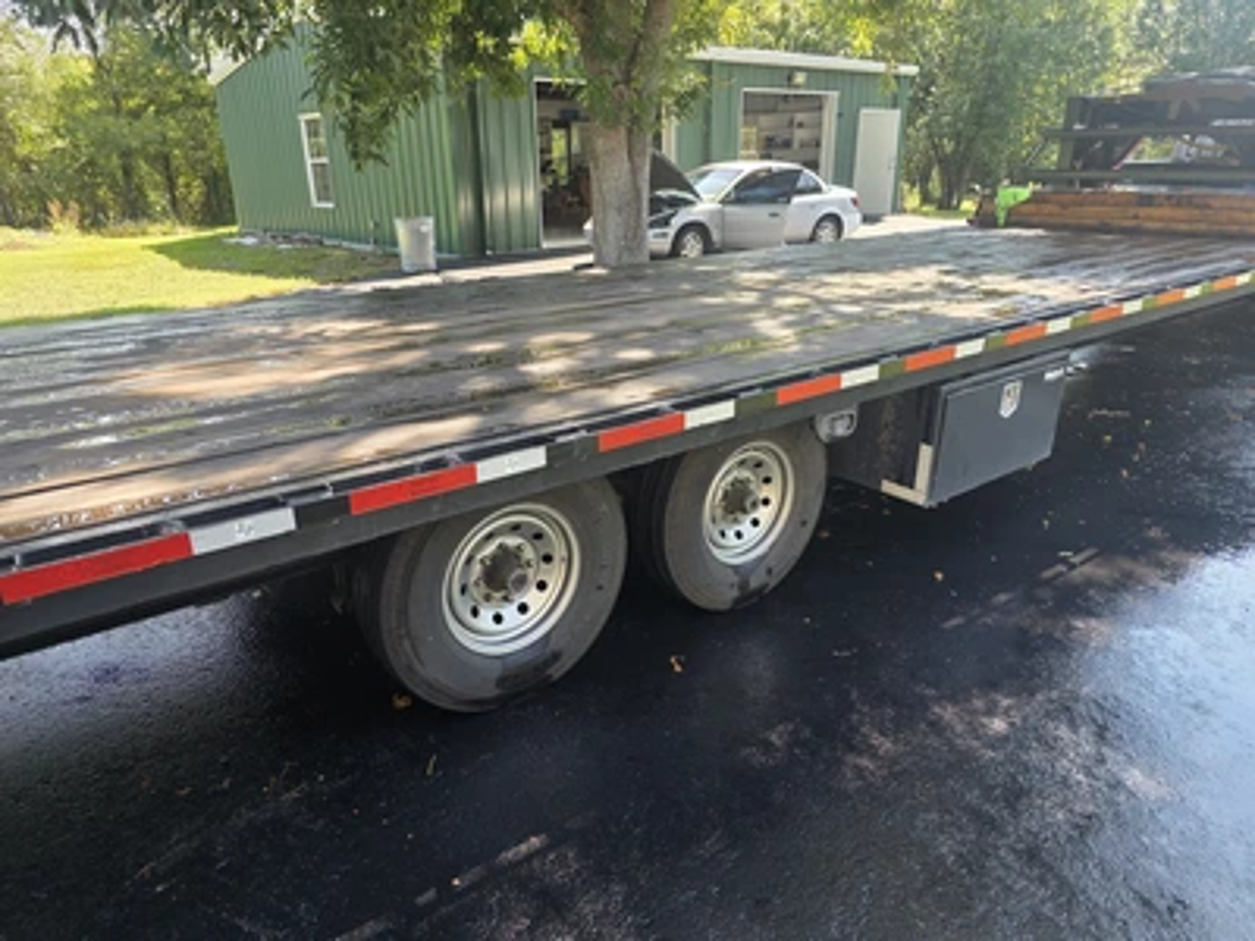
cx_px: 628
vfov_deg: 58.9
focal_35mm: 23
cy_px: 470
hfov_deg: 73.9
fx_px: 834
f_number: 1.7
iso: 64
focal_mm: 6.3
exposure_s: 1/359
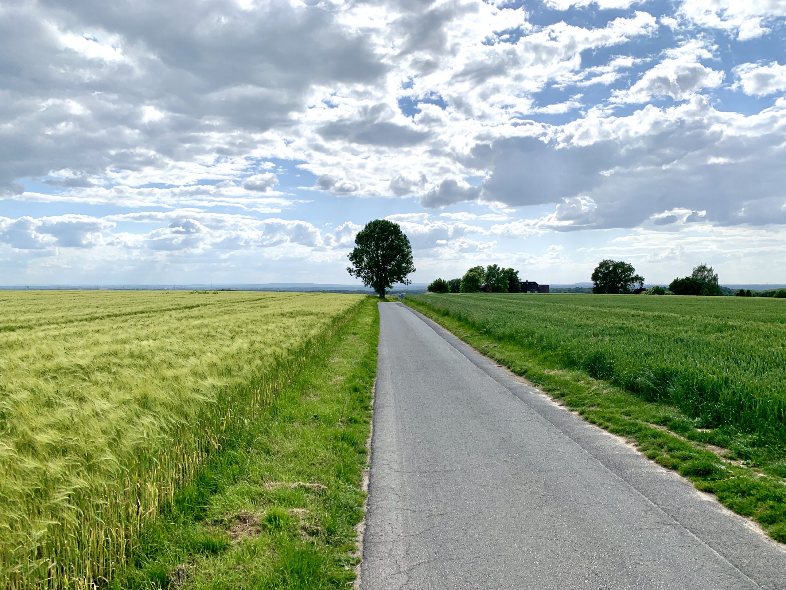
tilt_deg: -0.6
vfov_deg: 53.1
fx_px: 590
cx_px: 393
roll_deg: -0.8
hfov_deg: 67.3
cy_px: 295
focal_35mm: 26
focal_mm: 4.25
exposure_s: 1/6452
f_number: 1.8
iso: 25
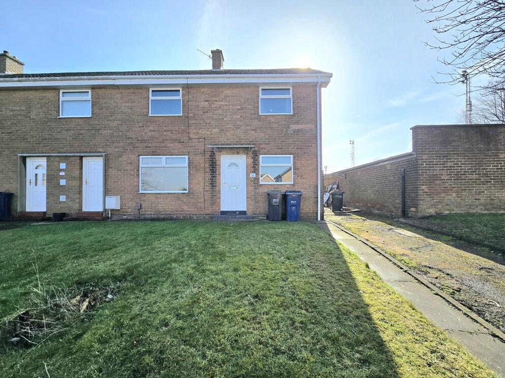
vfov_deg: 89.9
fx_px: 190
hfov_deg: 106.2
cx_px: 252
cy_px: 189
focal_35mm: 13
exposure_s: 1/2500
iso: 50
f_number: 2.2
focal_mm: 2.2
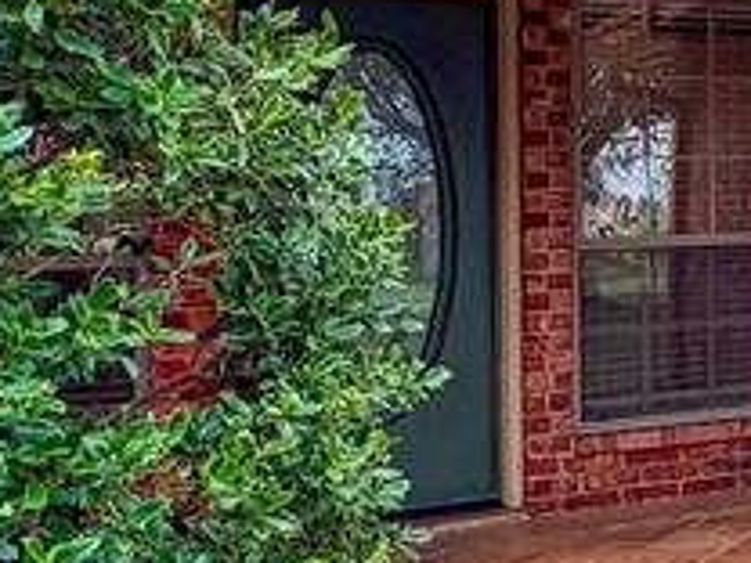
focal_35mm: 69
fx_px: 1497
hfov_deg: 21.4
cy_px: 180
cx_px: 1253
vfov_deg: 21.2
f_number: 2.2
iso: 50
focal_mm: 2.22
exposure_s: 1/400
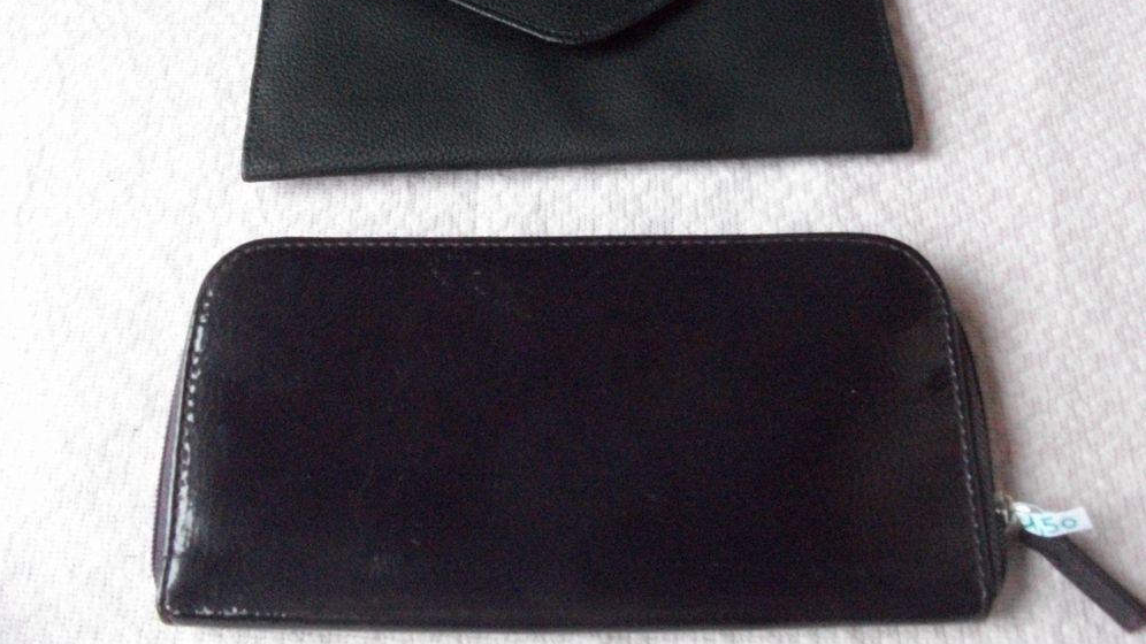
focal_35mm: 35
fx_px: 1063
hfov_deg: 56.6
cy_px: 239
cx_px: 573
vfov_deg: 33.5
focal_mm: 5.7
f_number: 2.9
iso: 800
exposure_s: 1/52.6
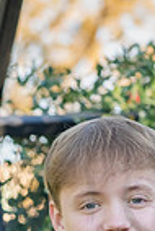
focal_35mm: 355
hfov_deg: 3.9
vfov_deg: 5.7
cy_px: 342
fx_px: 2287
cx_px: 166
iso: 800
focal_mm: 112
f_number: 6.3
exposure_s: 1/320
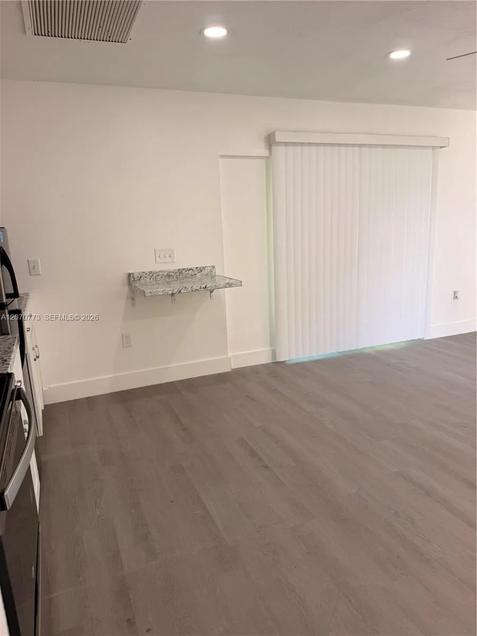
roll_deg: +3.4
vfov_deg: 71.6
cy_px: 318
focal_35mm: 24
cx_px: 238
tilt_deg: -12.5
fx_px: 441
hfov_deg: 56.8
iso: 80
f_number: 1.78
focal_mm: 6.76
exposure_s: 1/120
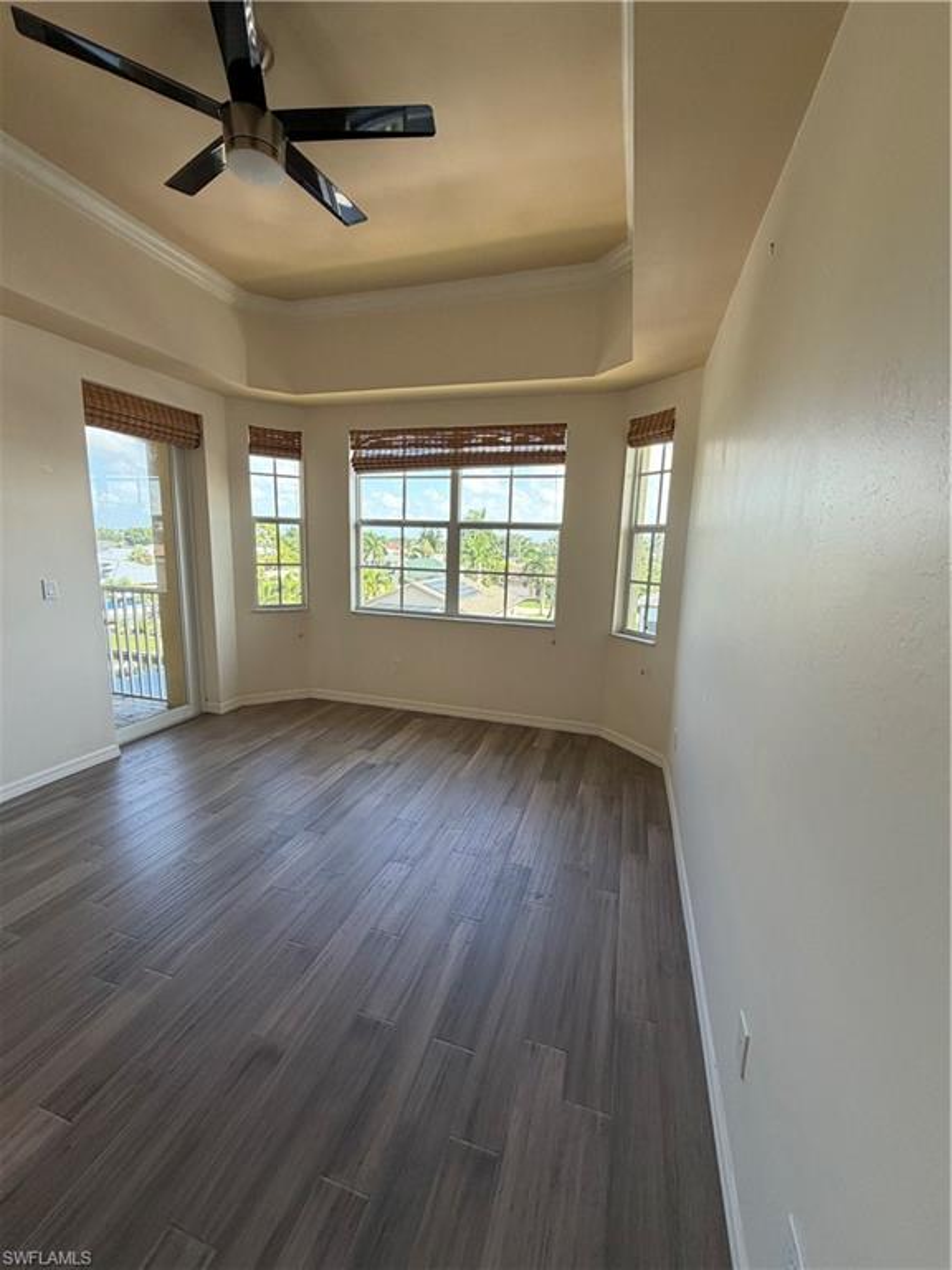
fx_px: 513
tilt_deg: -10.4
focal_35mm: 14
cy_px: 635
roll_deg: -2.2
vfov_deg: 102.1
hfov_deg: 85.7
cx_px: 476
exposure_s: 1/121
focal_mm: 2.22
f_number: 2.2
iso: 125
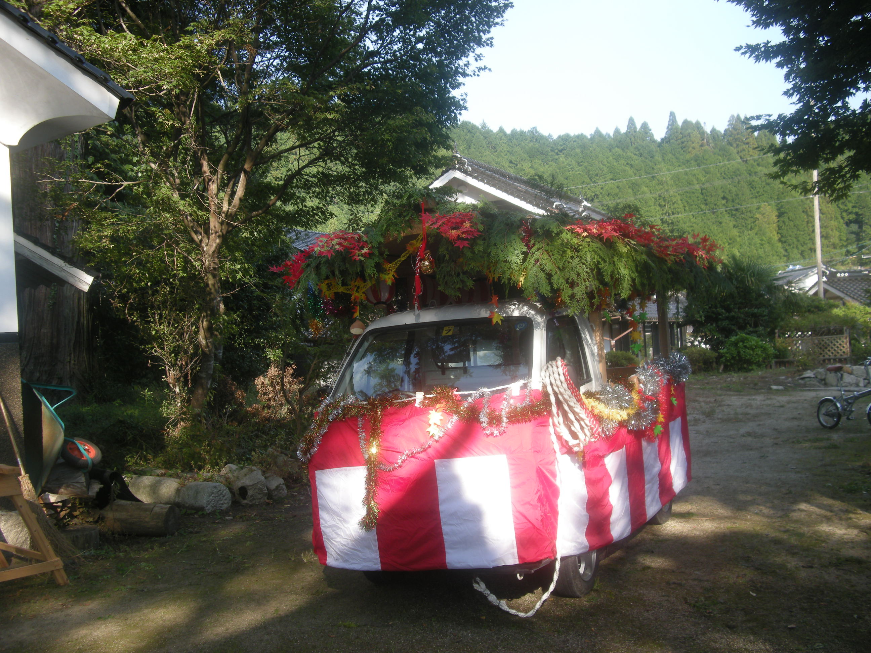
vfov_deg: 38.7
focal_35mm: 37
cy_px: 326
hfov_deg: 50.1
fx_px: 931
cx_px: 436
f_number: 2.8
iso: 64
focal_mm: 7.9
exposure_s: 1/200
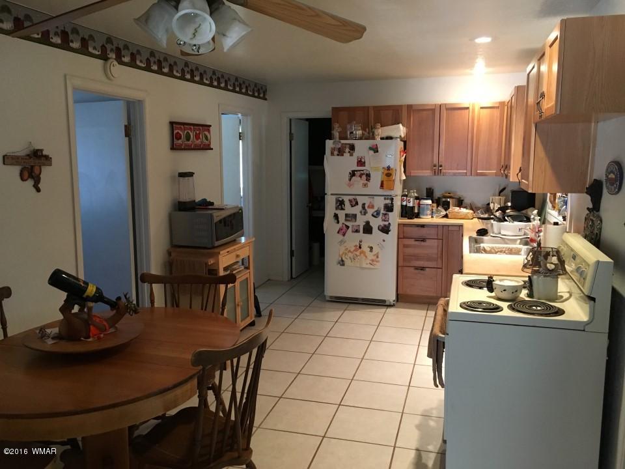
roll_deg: +0.3
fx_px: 524
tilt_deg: -9.2
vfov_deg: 48.2
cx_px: 312
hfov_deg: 61.7
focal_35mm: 29
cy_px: 234
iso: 160
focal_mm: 4.15
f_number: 2.2
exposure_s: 1/30
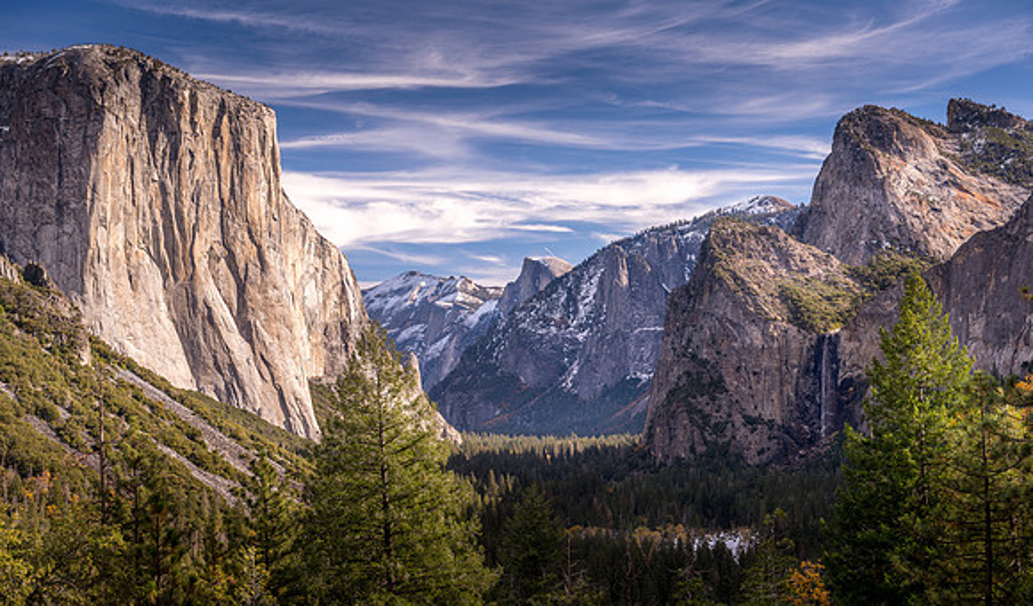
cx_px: 516
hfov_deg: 40.3
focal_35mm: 51
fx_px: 1406
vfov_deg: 24.3
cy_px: 345
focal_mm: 49
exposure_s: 1/50
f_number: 8
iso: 90
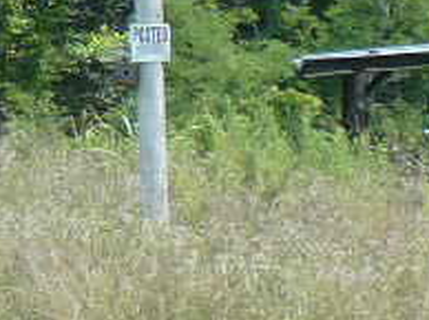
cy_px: 203
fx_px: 2946
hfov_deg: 7.7
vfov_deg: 6.2
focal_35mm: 238
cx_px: 1095
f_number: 2.8
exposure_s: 1/500
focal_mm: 6
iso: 100
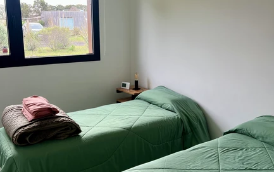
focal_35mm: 28
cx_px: 137
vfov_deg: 44.6
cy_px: 82
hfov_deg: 66.4
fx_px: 209
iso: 40
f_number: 1.5
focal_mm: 5.7
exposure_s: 1/121
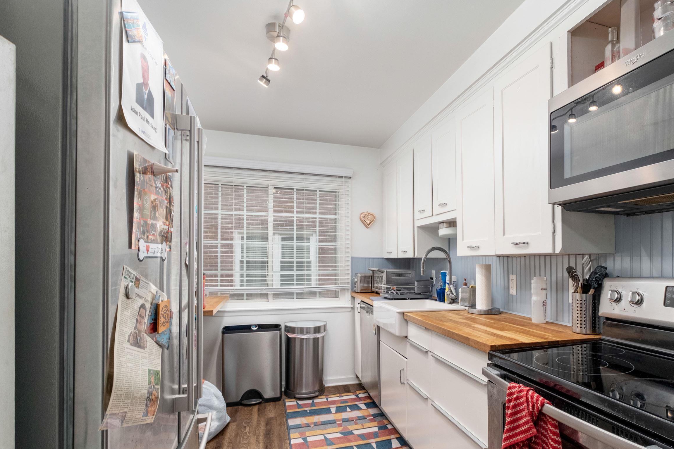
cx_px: 406
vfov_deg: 61.5
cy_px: 265
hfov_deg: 82.9
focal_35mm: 20
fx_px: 374
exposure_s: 1/125
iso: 800
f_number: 6.4
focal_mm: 10
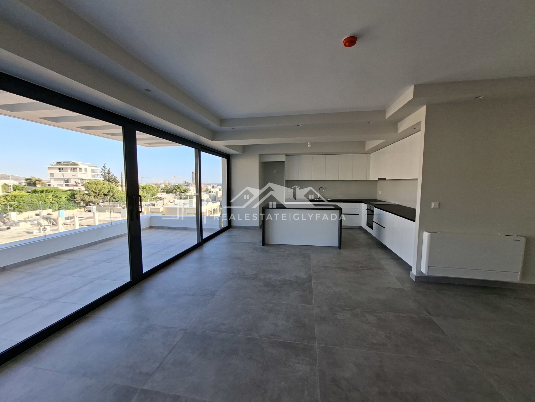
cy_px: 201
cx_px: 268
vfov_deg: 89.9
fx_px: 201
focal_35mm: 13
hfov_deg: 106.2
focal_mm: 1.74
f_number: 2.2
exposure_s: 1/173
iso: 40
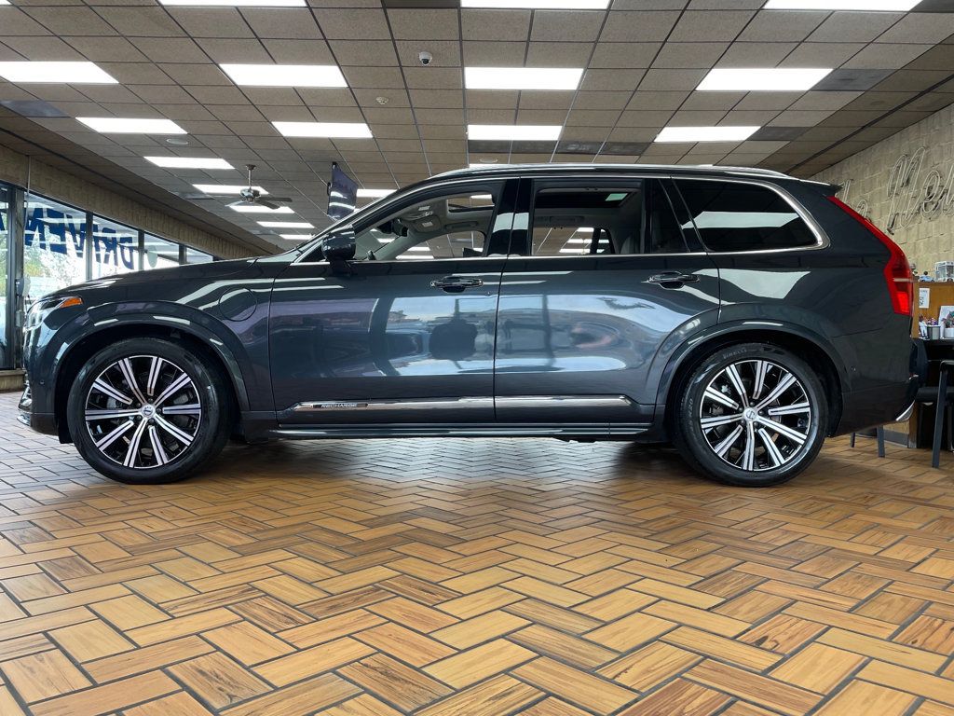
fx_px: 717
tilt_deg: -0.3
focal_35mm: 26
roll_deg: -0.5
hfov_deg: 67.3
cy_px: 358
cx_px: 477
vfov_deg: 53.1
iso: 80
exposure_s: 1/120
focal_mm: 4.2
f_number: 1.6
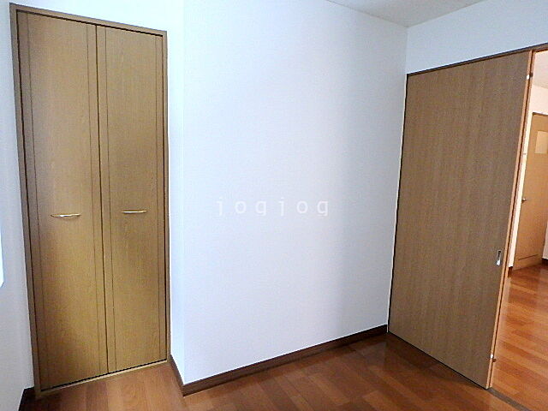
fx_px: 332
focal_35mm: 21
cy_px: 206
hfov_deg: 79.0
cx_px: 274
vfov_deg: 63.4
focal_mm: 3.7
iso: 640
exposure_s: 1/30
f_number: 3.5
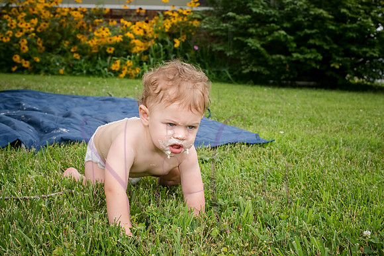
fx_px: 600
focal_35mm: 56
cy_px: 125
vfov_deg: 24.1
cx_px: 193
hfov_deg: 35.5
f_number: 9
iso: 500
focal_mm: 50
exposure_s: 1/400
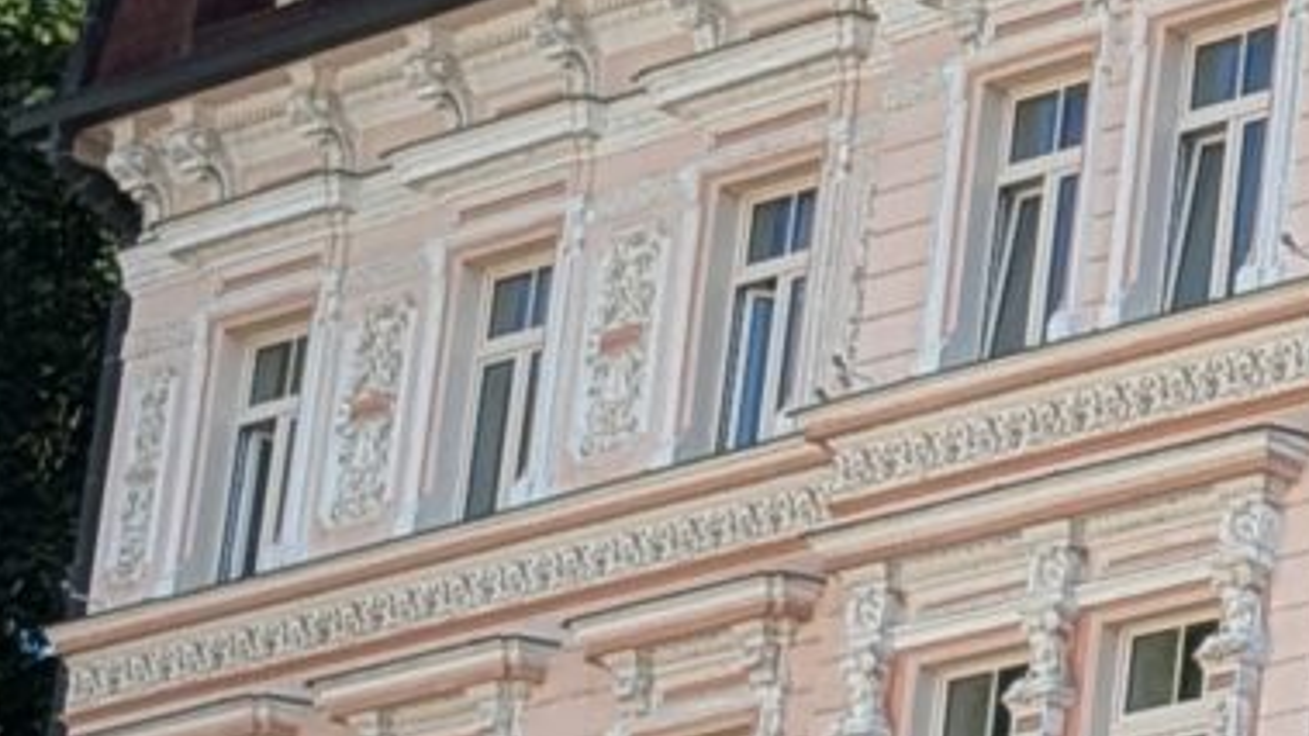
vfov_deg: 6.7
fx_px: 6142
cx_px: 3789
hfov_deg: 9.7
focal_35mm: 177
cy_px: 1220
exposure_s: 1/897
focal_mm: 6.9
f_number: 1.68
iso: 25
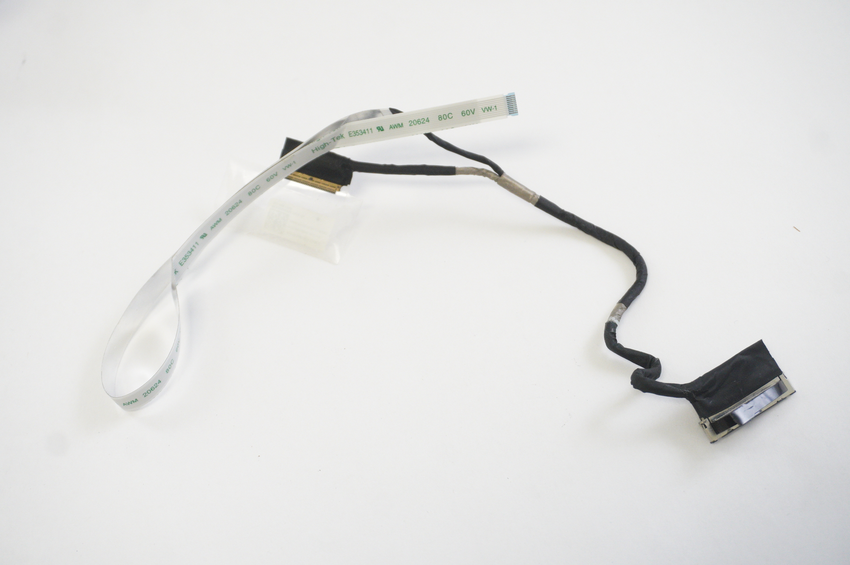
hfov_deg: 41.1
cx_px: 425
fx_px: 1132
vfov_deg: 28.0
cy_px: 282
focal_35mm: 48
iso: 2000
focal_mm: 32
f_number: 5.6
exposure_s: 1/100
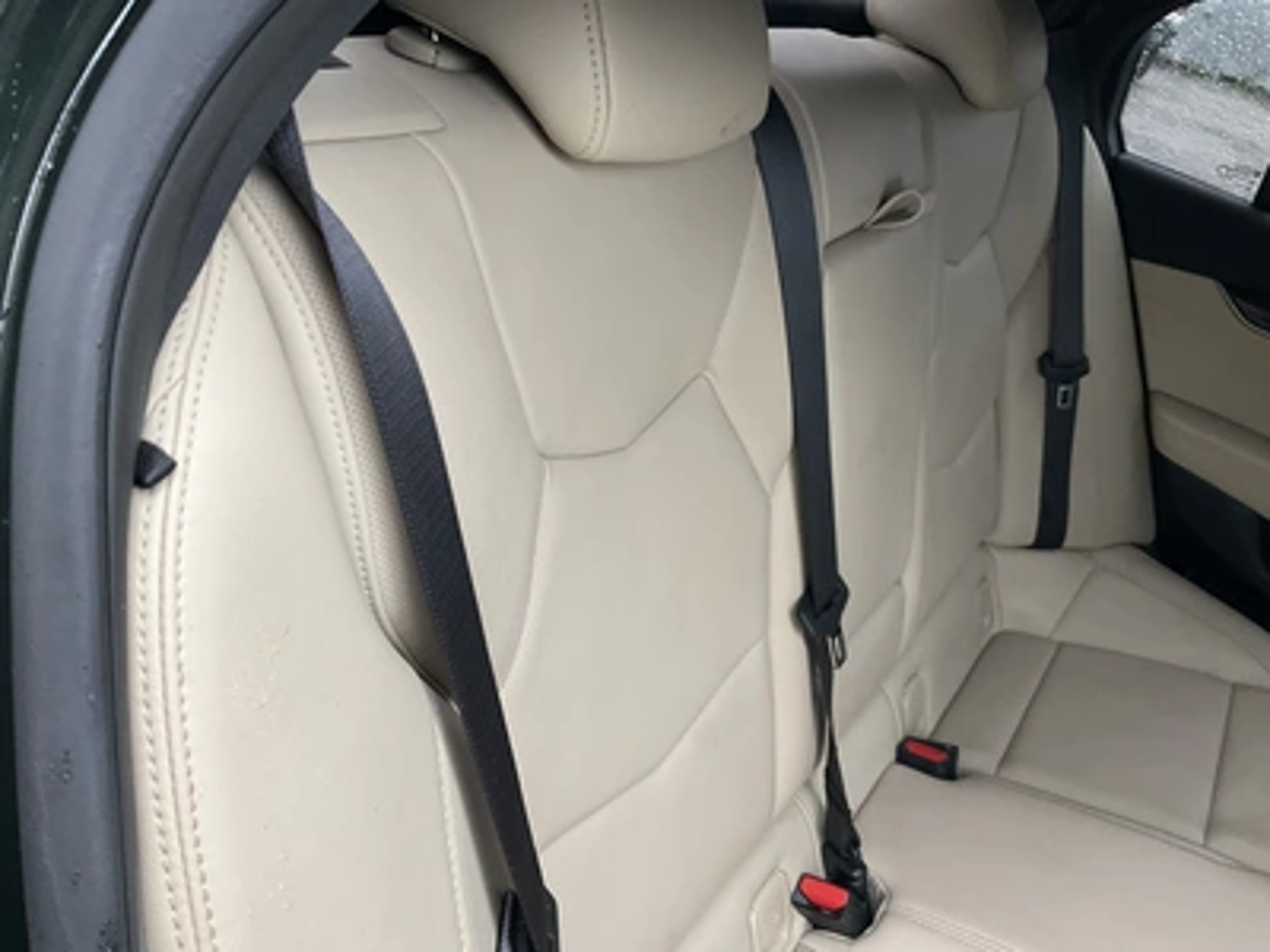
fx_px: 1064
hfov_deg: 61.7
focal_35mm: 29
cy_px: 476
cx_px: 635
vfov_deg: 48.2
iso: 50
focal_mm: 3
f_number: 1.8
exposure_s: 1/122
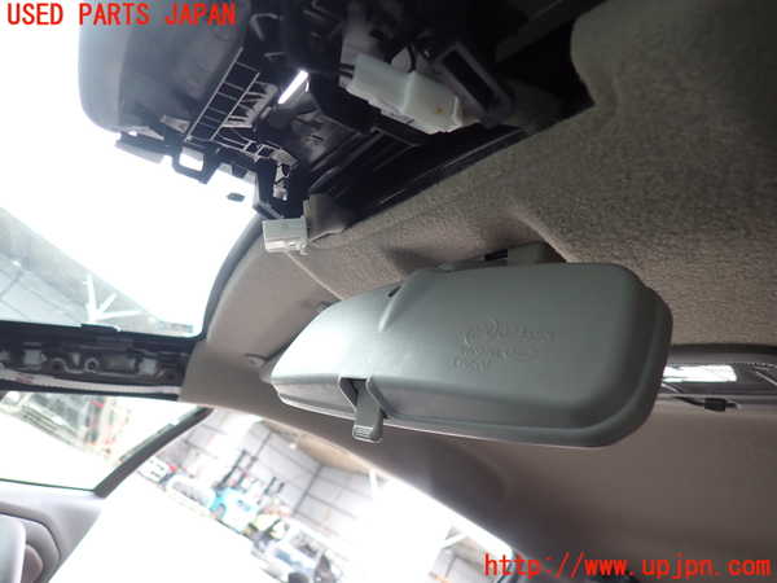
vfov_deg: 54.9
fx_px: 561
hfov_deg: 69.4
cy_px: 292
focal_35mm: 25
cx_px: 388
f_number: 2
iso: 125
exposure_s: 1/60
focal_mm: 4.5
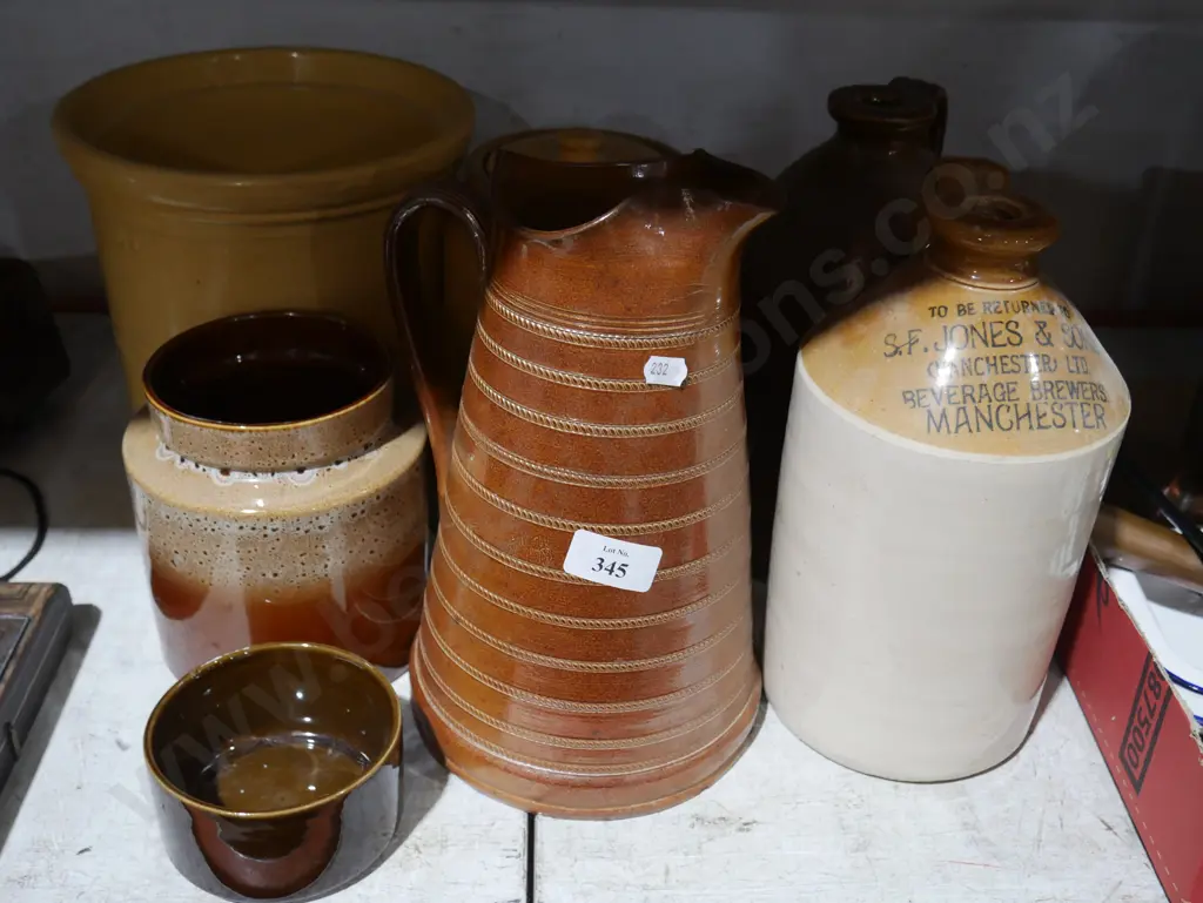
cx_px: 602
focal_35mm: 38
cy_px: 452
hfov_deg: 49.0
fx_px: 1321
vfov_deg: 37.8
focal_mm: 19
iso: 640
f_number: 4.1
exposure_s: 1/60
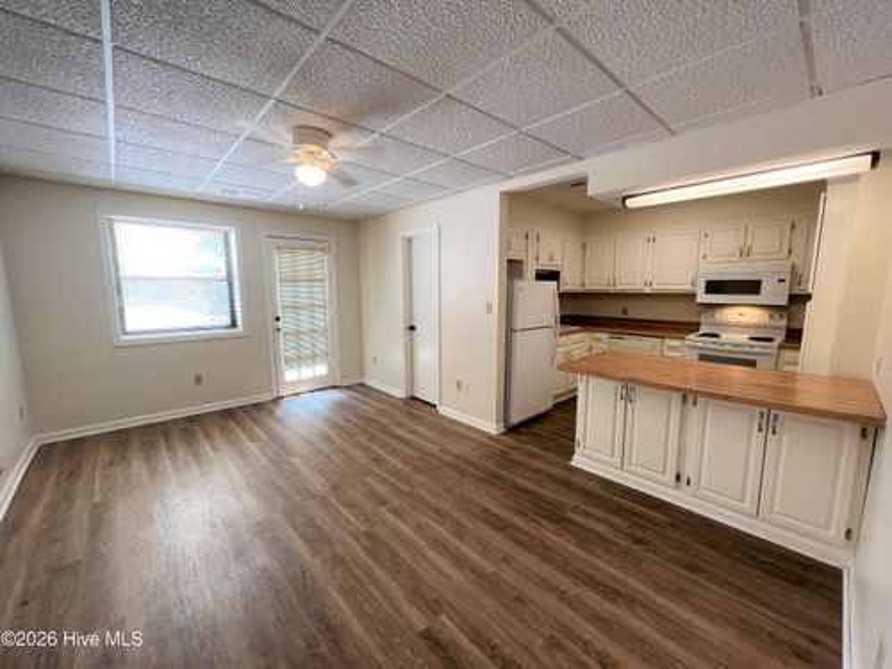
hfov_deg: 106.2
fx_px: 335
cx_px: 446
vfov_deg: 89.9
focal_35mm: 13
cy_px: 334
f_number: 1.8
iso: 125
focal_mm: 1.57
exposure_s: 1/120
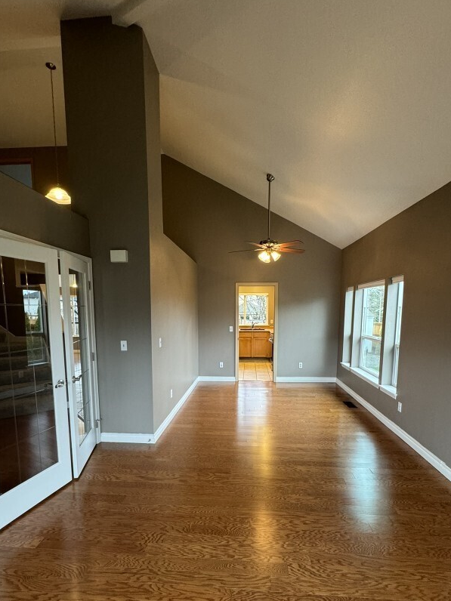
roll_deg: -0.2
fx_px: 313
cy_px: 347
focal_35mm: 18
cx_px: 227
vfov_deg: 87.1
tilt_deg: -6.9
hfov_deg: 71.6
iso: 250
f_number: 2.2
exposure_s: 1/60
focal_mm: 2.22
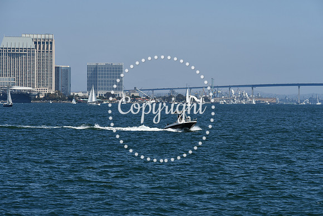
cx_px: 162
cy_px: 108
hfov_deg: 11.8
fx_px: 1561
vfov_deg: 7.9
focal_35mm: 174
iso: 100
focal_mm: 116
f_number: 9
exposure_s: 1/640
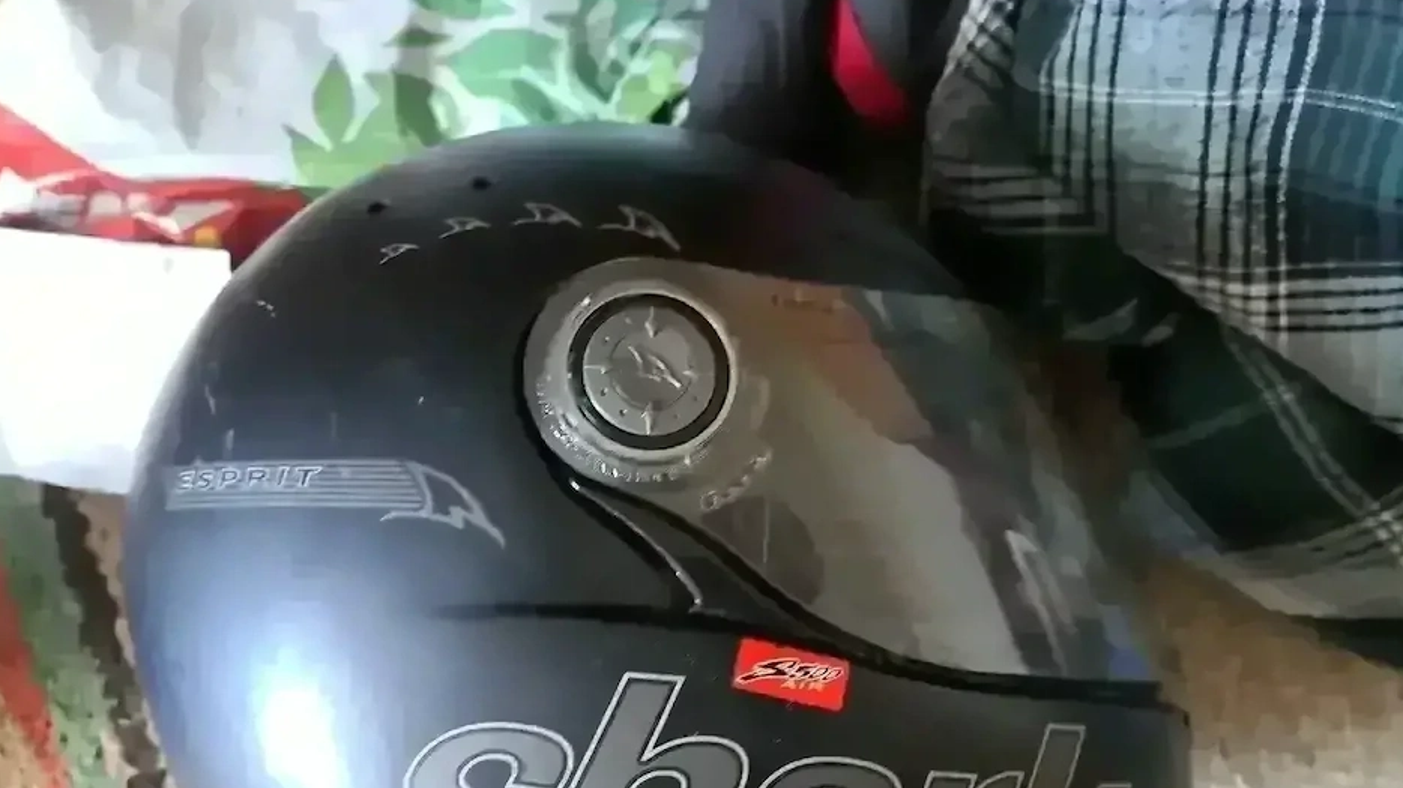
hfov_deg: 67.9
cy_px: 531
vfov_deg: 40.9
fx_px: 1041
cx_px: 697
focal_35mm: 28
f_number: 1.8
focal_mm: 5.23
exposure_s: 1/25
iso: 400
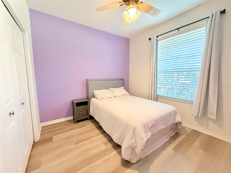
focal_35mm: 14
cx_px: 116
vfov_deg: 85.7
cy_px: 86
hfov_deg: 102.1
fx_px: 93
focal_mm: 2.22
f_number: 2.2
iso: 1000
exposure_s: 1/60
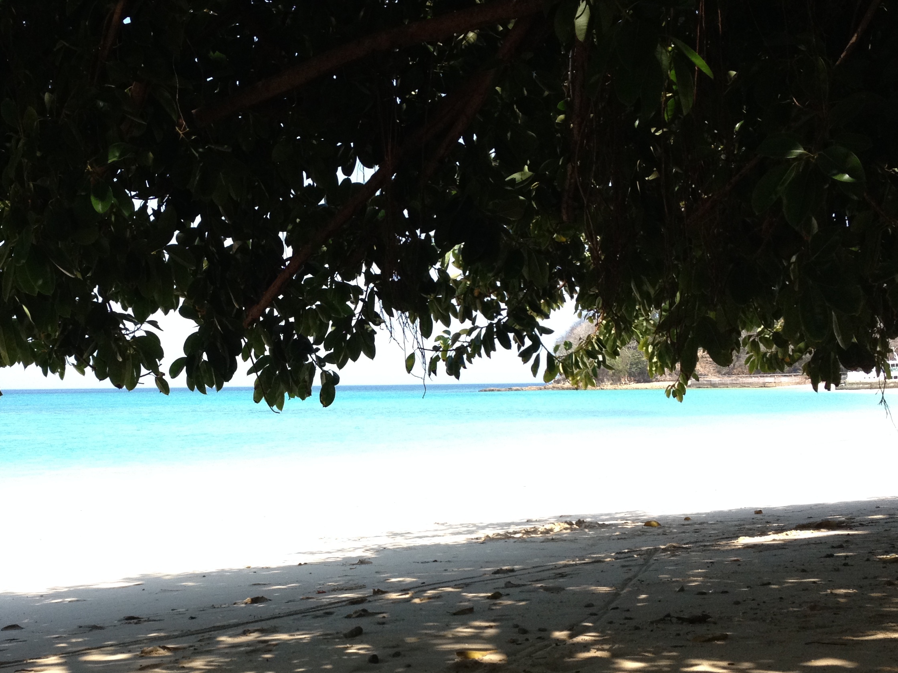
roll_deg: +1.4
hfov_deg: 37.2
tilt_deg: -6.3
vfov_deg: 28.4
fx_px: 1323
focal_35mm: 51
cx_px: 311
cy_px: 448
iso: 100
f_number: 2.4
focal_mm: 4.28
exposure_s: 1/1151
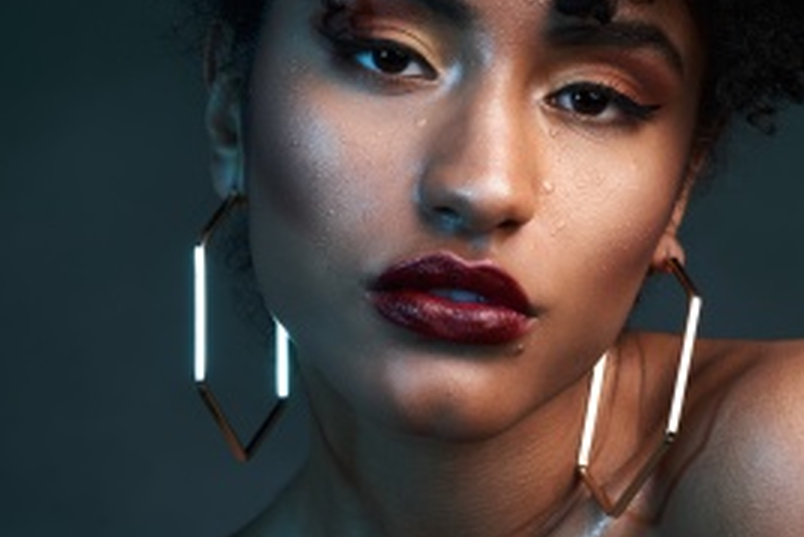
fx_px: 3329
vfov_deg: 9.2
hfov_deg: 13.8
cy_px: 266
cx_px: 525
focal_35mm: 149
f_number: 11
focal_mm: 100
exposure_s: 1/160
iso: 50
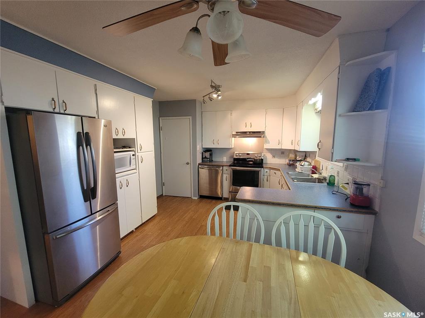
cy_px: 159
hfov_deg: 106.2
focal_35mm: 13
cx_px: 212
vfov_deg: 89.9
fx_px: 160
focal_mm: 2.2
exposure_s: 1/60
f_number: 2.2
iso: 400
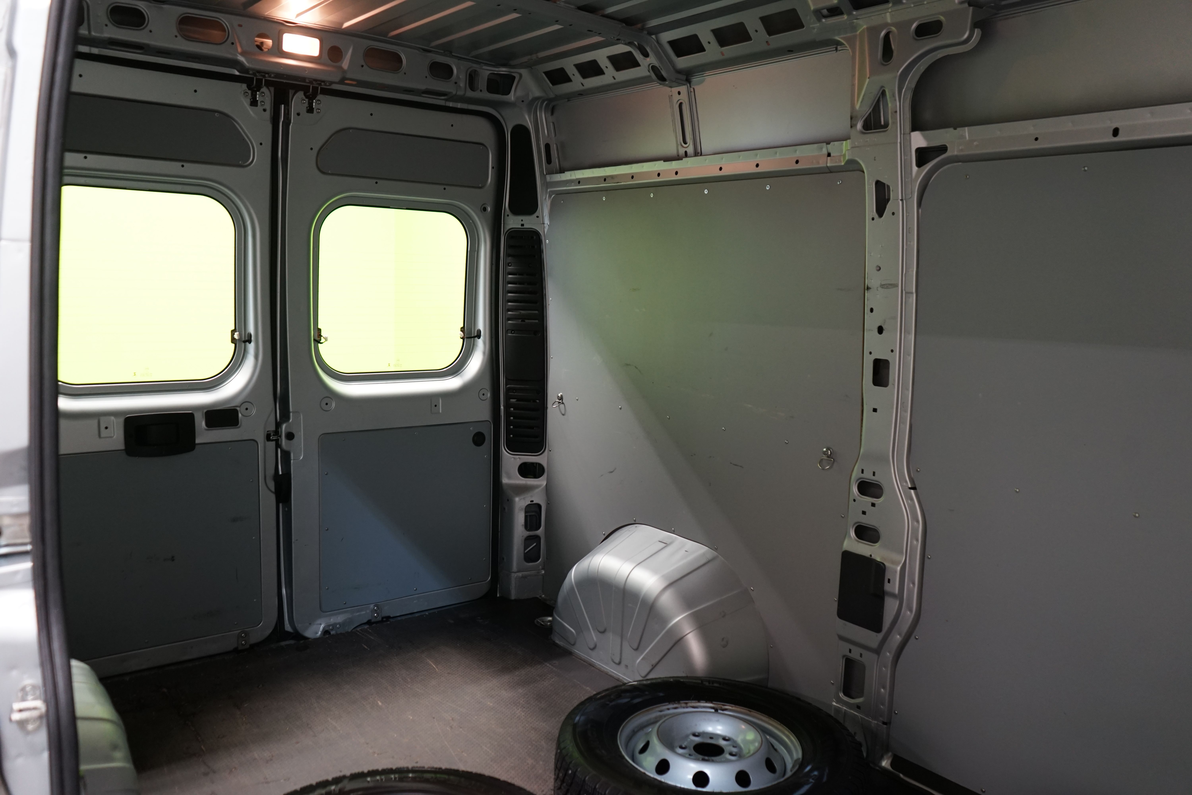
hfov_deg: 65.5
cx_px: 596
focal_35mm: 28
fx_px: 927
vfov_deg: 46.4
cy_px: 398
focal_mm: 28
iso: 1000
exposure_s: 1/30
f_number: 3.5
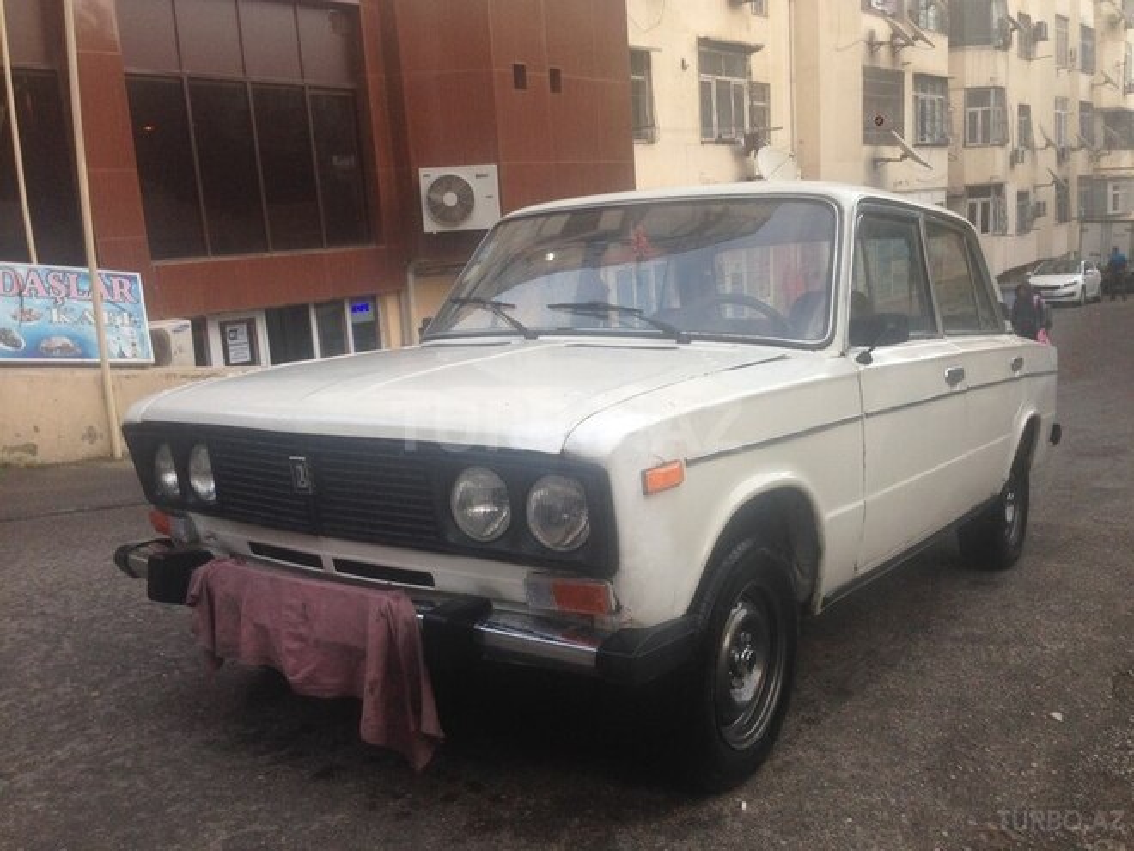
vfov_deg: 42.9
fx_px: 1081
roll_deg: +3.6
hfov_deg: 55.4
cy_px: 426
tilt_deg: -12.0
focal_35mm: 33
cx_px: 567
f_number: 2.4
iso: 64
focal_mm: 4.12
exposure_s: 1/120
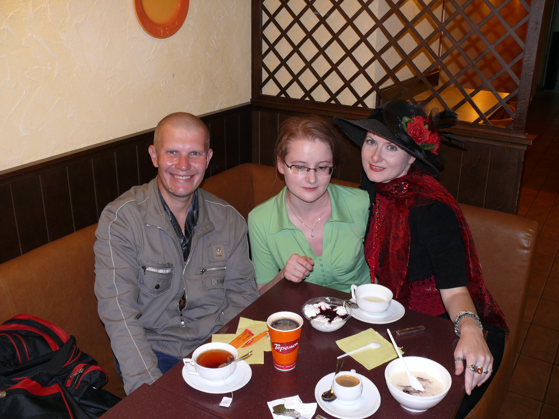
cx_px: 280
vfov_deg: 40.7
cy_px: 210
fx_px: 565
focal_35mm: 35
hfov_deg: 52.6
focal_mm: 7.4
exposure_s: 1/30
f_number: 2.8
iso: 100
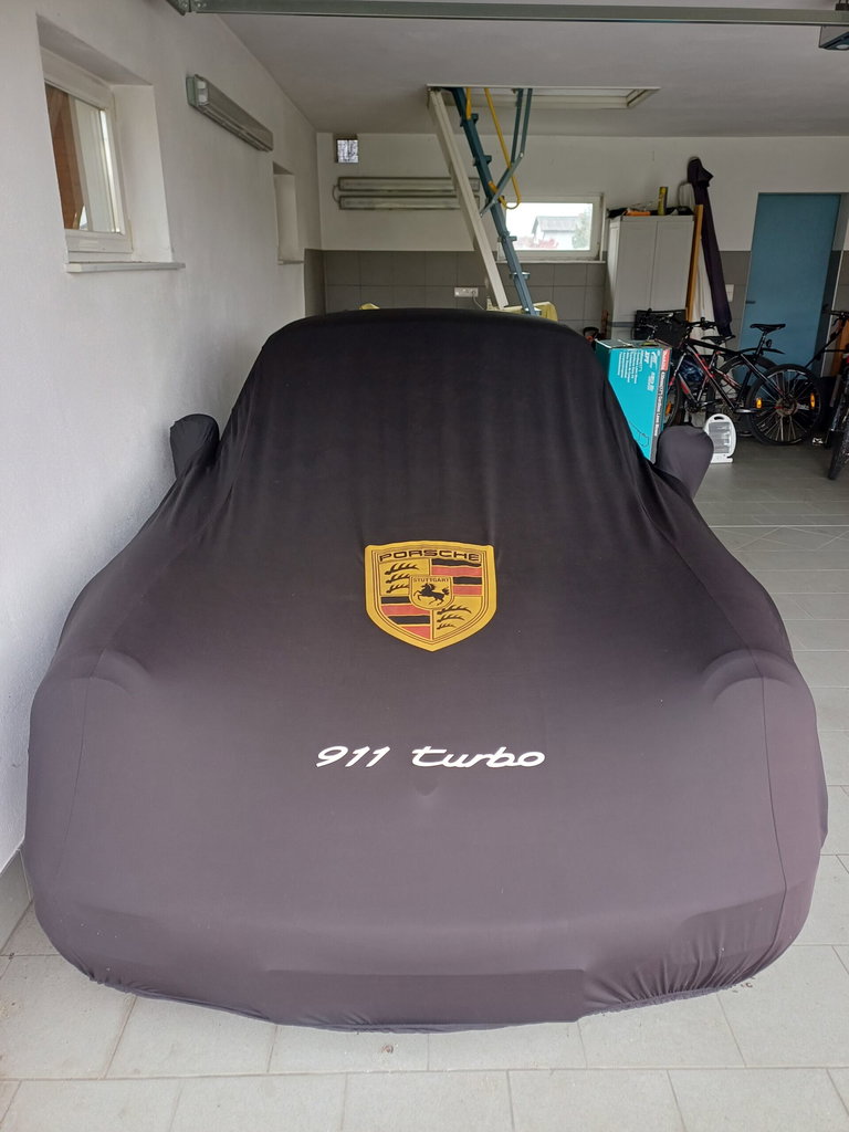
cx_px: 424
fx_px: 818
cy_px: 566
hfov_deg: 54.9
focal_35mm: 25
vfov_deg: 69.4
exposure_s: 1/50
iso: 80
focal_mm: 4.65
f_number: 1.8
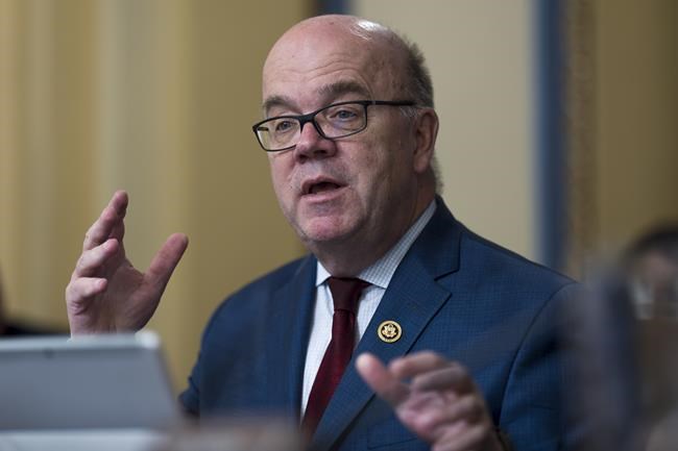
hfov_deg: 15.2
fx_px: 2542
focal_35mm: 135
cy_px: 226
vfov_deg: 10.2
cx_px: 339
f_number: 1.8
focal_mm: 135
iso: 1000
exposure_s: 1/400
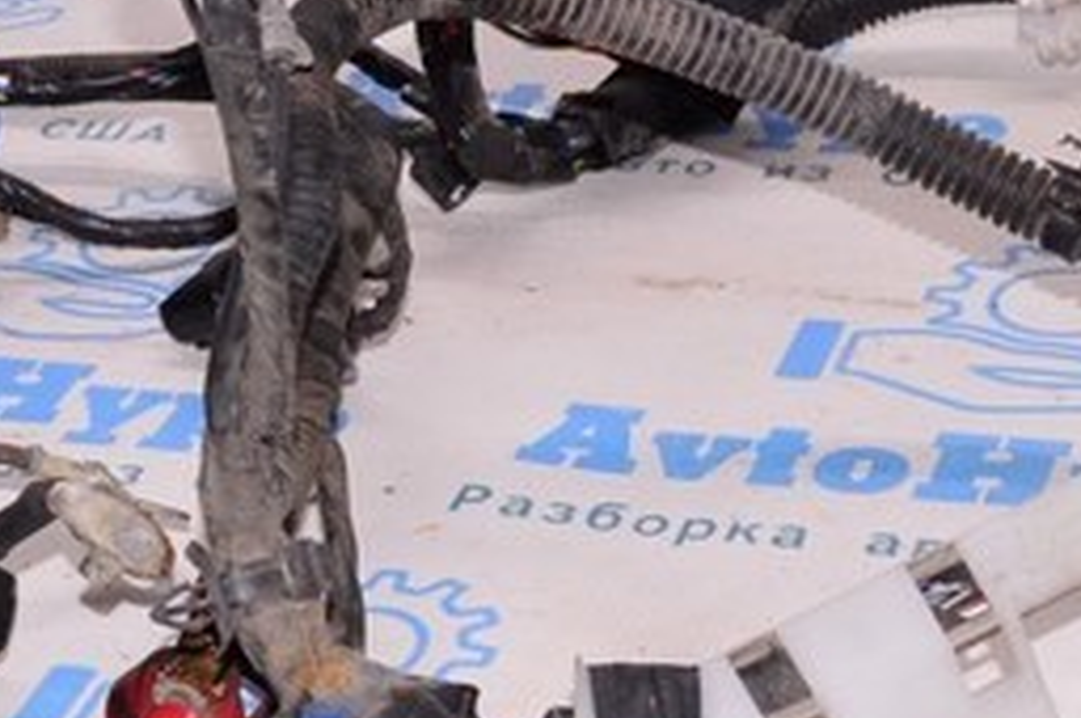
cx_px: 177
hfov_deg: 15.4
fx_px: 3959
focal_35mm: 132
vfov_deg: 10.4
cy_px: 462
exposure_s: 1/160
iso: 1600
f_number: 8
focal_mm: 22
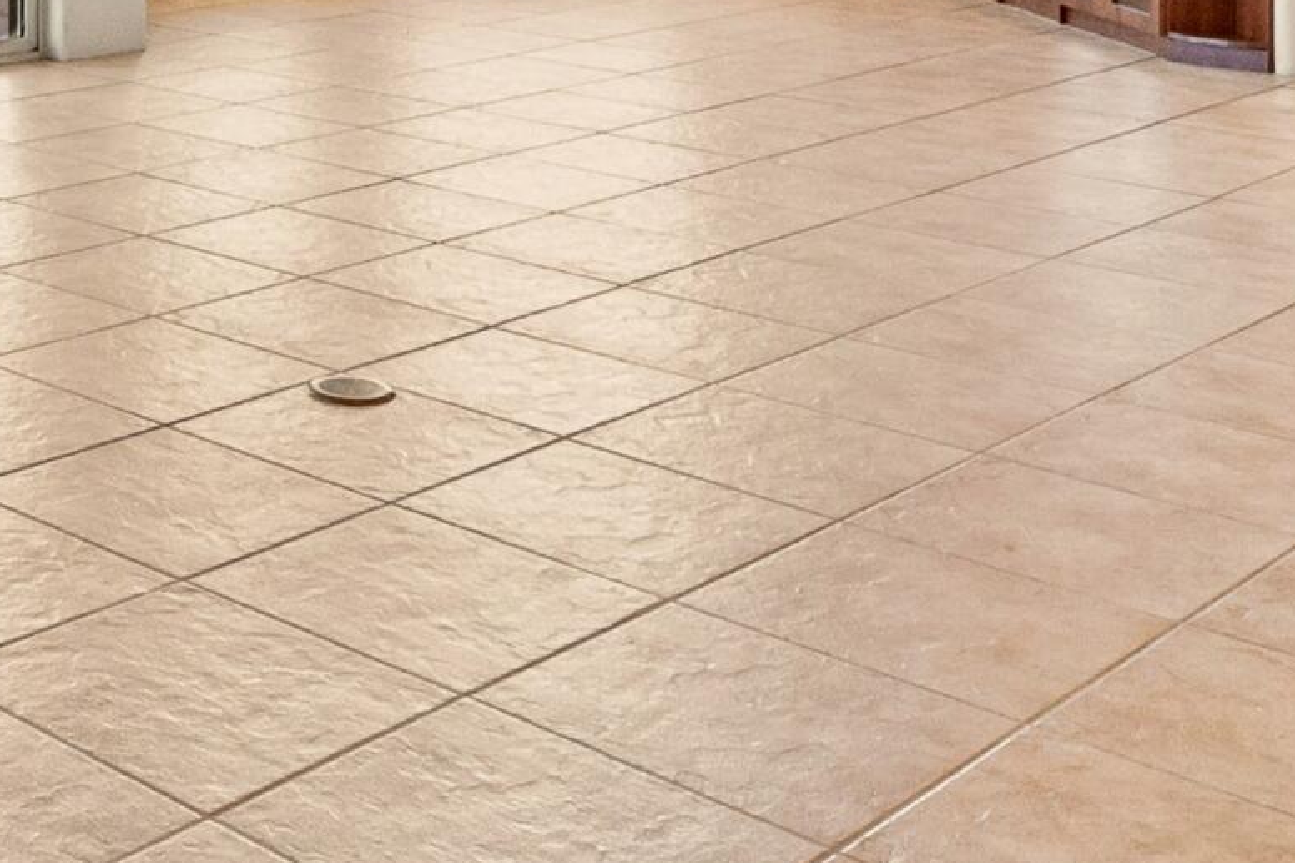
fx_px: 2086
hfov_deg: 30.8
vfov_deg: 21.3
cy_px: -247
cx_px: -132
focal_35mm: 58
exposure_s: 1/15
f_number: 10
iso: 320
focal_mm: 10
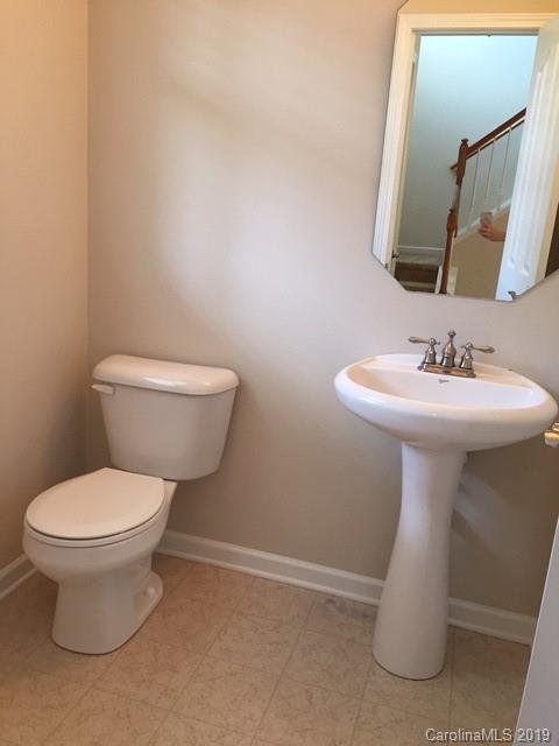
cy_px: 373
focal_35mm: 29
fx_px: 624
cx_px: 280
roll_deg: -4.2
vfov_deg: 61.7
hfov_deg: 48.2
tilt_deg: -13.7
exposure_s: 1/30
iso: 64
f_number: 2.2
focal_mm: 4.15
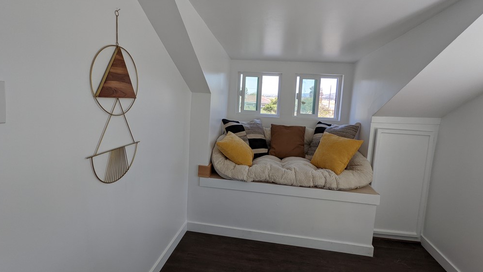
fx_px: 231
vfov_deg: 60.8
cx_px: 244
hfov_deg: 92.7
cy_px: 119
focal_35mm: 18
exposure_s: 1/128
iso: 39
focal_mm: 2.22
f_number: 2.2
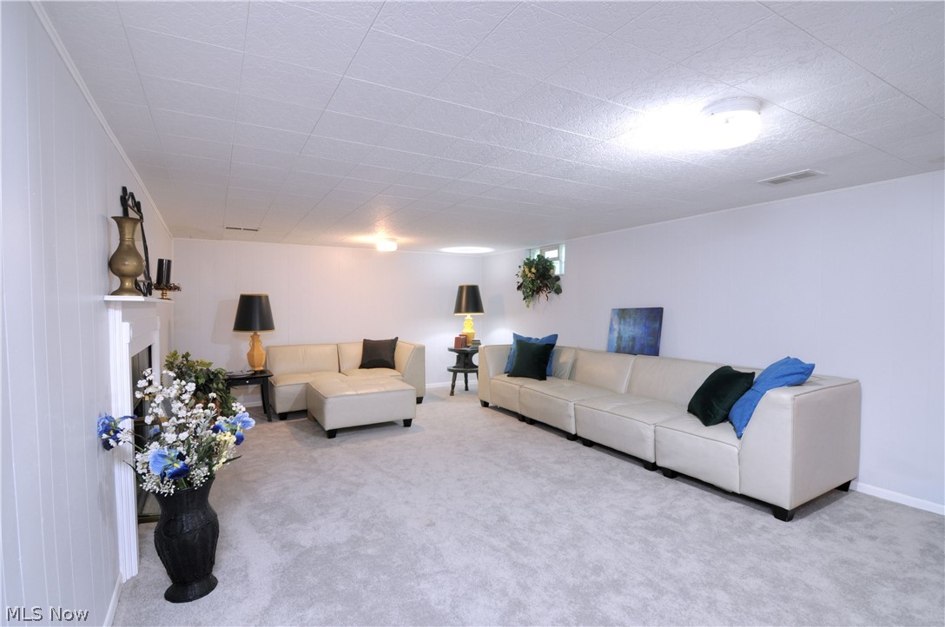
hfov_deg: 95.1
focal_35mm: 16
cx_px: 472
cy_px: 314
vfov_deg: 71.9
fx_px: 432
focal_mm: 11
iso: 800
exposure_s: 1/8
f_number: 8
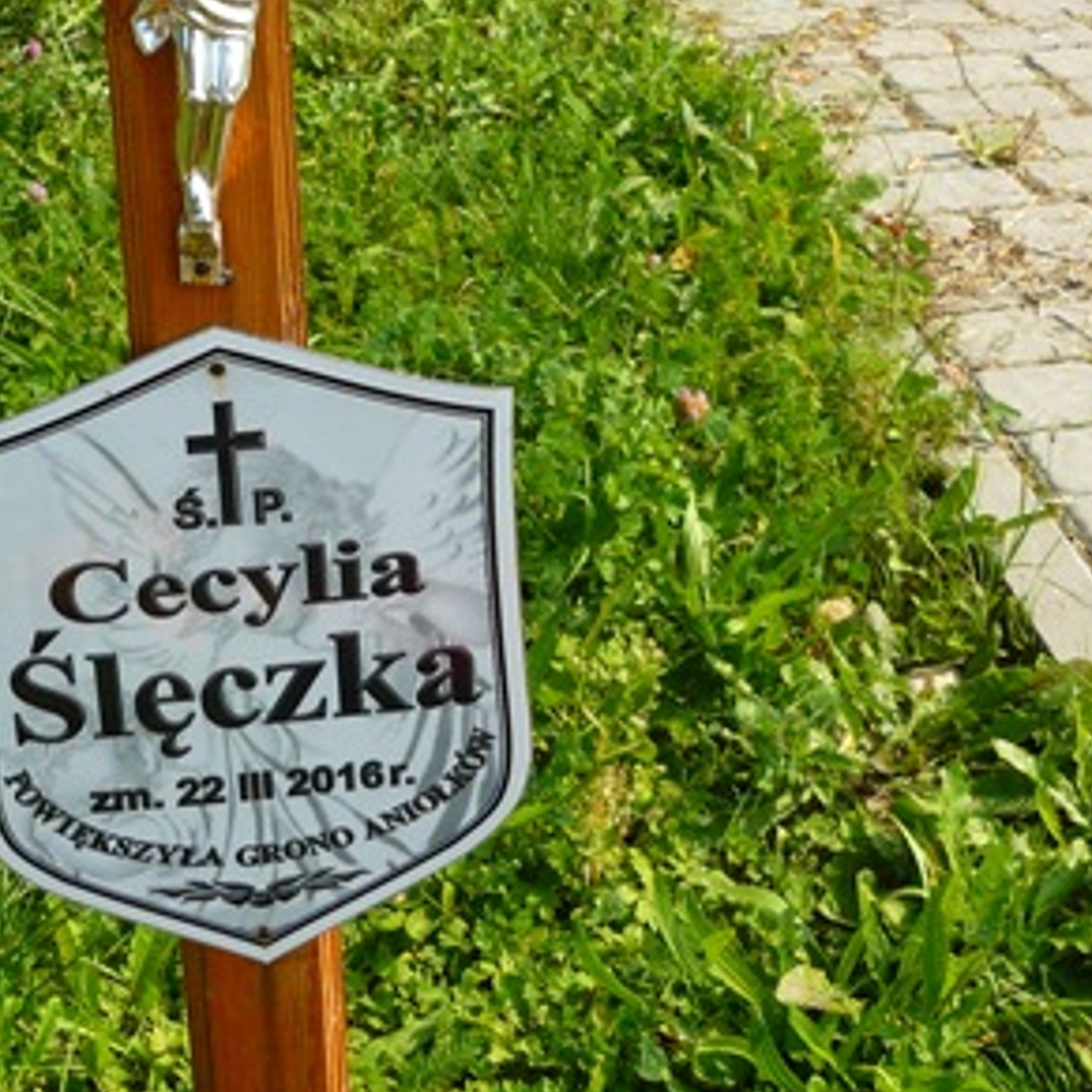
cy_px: -15
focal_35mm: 70
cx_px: 225
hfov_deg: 24.3
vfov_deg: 23.6
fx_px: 2498
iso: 100
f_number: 5.6
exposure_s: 1/200
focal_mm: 6
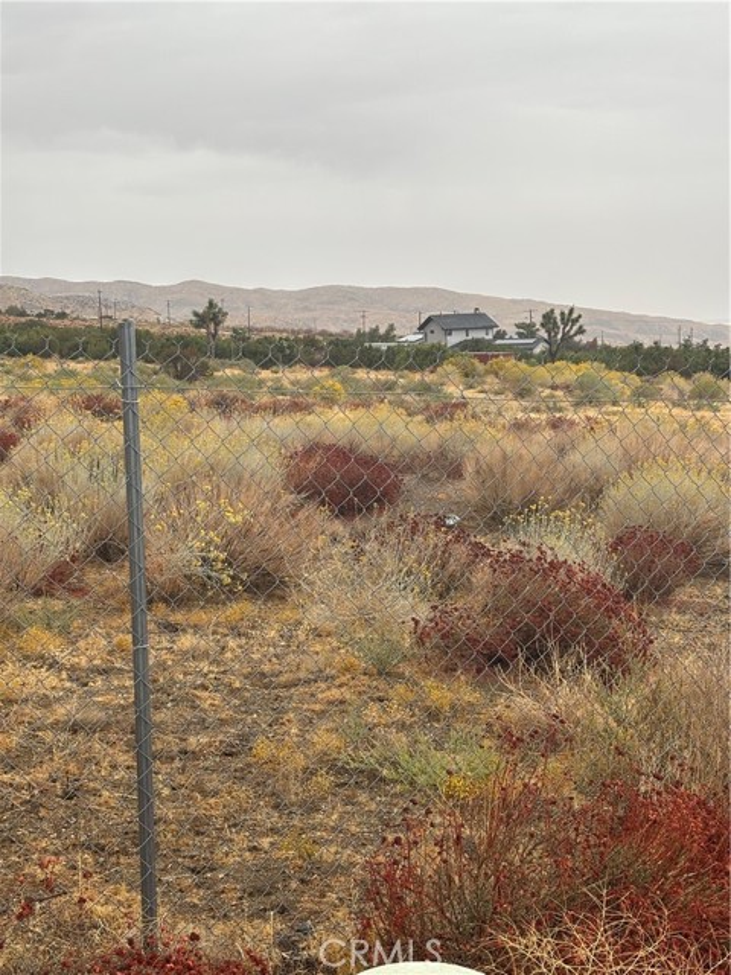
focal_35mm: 52
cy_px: 488
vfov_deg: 36.8
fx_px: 1464
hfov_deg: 28.0
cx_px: 366
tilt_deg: -7.5
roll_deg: +2.3
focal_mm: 5.96
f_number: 1.6
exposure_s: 1/233
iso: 32
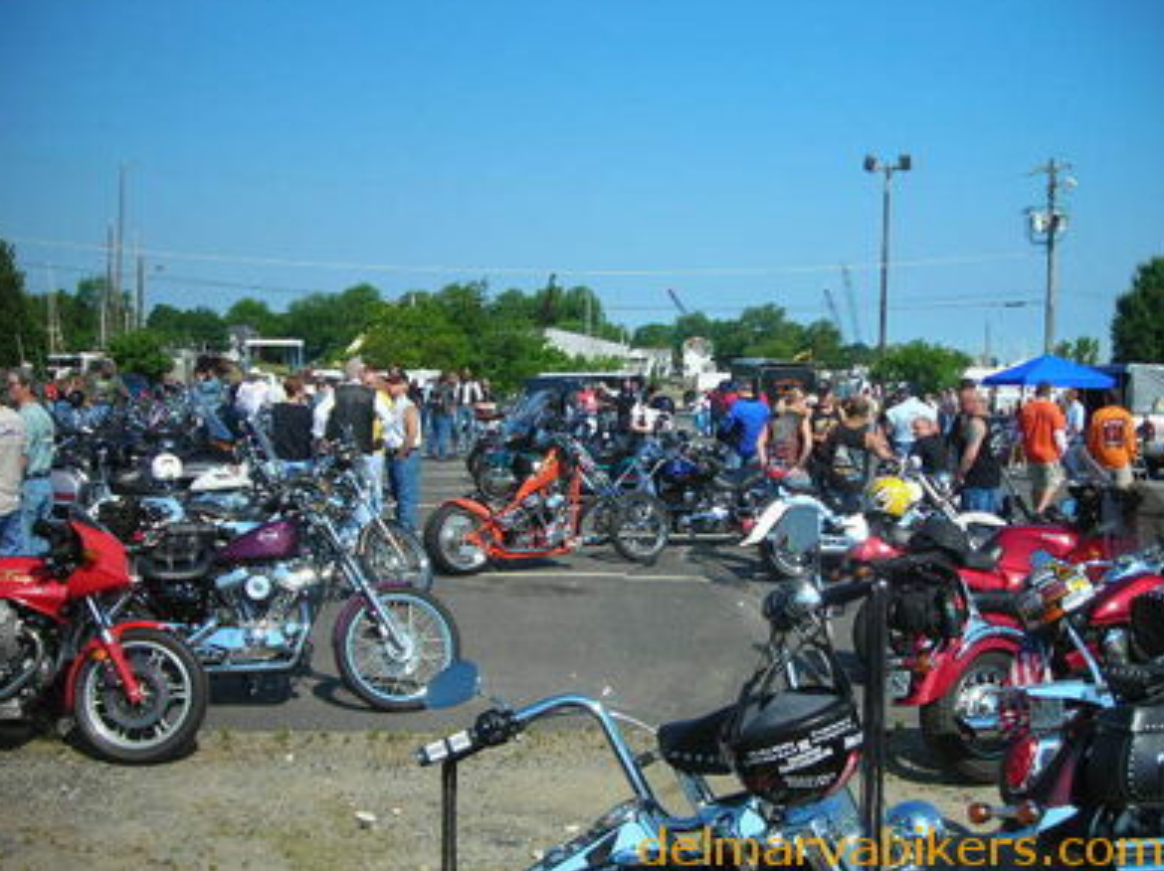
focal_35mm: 39
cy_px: 427
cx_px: 576
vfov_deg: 36.8
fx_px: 1311
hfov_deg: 47.9
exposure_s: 1/167
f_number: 6.4
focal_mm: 6.3
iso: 50
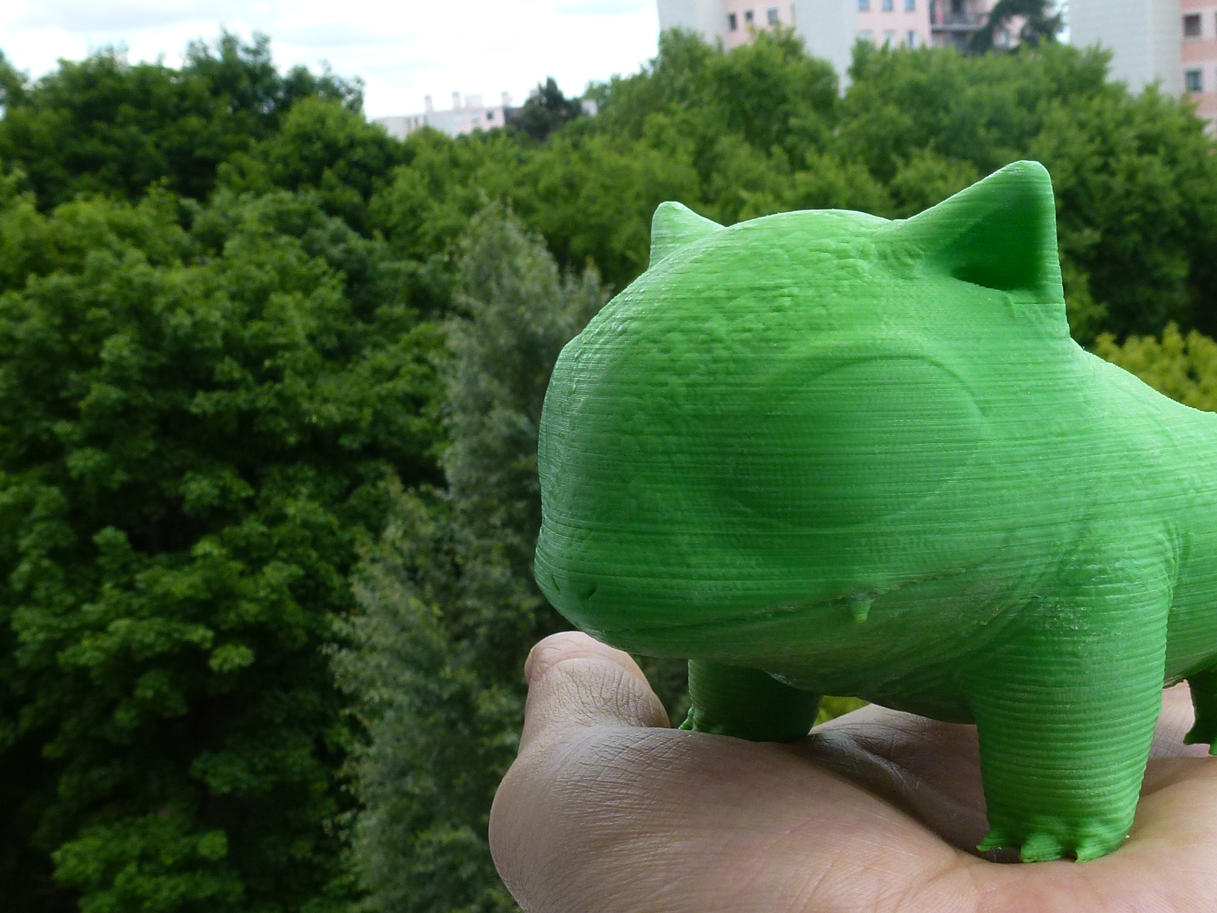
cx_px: 933
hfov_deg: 45.0
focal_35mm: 40
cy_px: 583
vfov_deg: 35.7
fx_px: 1406
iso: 100
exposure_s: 1/250
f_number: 4
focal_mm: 4.3
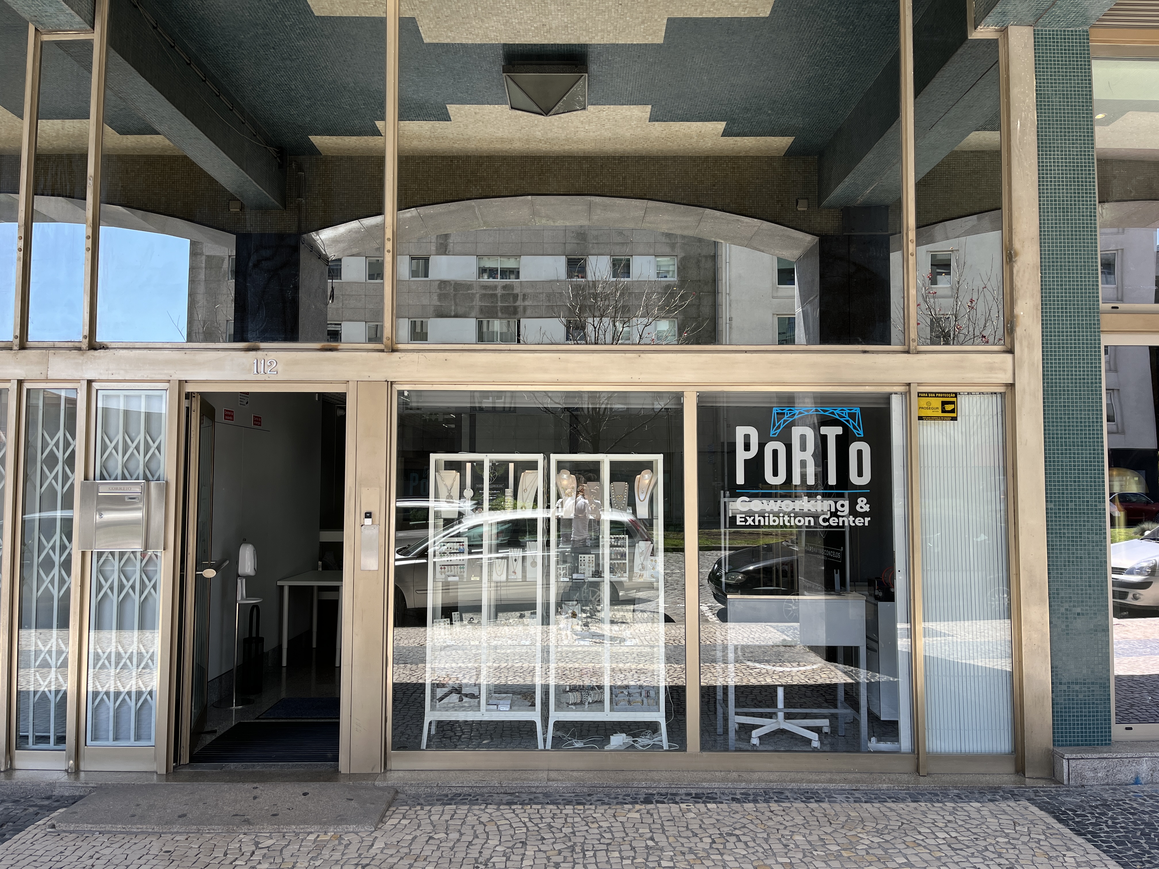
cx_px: 580
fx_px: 871
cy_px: 434
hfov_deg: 67.3
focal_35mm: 26
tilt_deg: +3.6
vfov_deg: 53.1
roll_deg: +0.0
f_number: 1.6
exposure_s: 1/714
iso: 50
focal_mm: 5.1
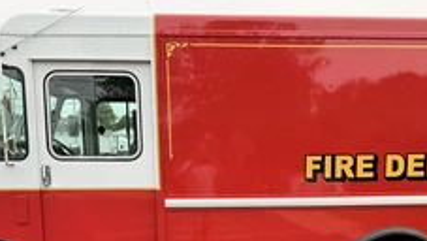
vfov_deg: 24.8
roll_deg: +1.3
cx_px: 250
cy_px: 241
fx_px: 521
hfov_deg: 44.4
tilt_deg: -8.3
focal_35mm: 46
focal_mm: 6.76
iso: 100
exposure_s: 1/1437
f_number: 1.78
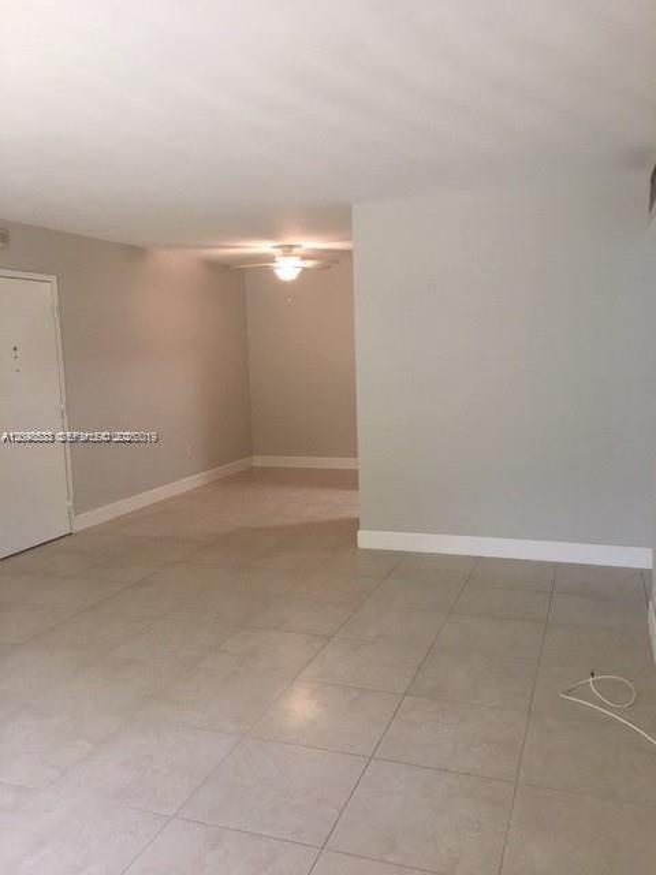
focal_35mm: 29
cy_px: 438
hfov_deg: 48.2
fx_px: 733
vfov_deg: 61.7
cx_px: 328
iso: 100
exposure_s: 1/30
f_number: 2.2
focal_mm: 4.15
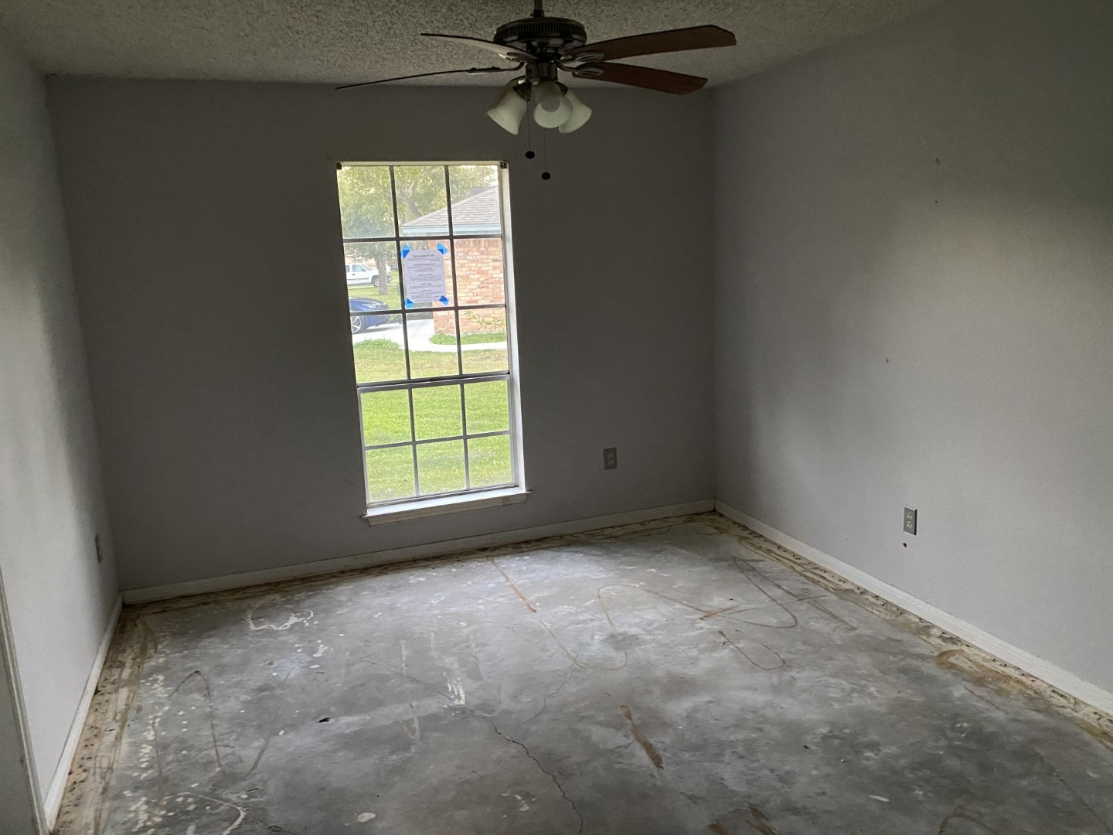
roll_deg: +3.4
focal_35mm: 26
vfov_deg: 53.1
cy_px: 418
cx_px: 556
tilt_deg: -11.4
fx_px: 836
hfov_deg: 67.3
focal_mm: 4.25
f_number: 1.8
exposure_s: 1/35
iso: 640
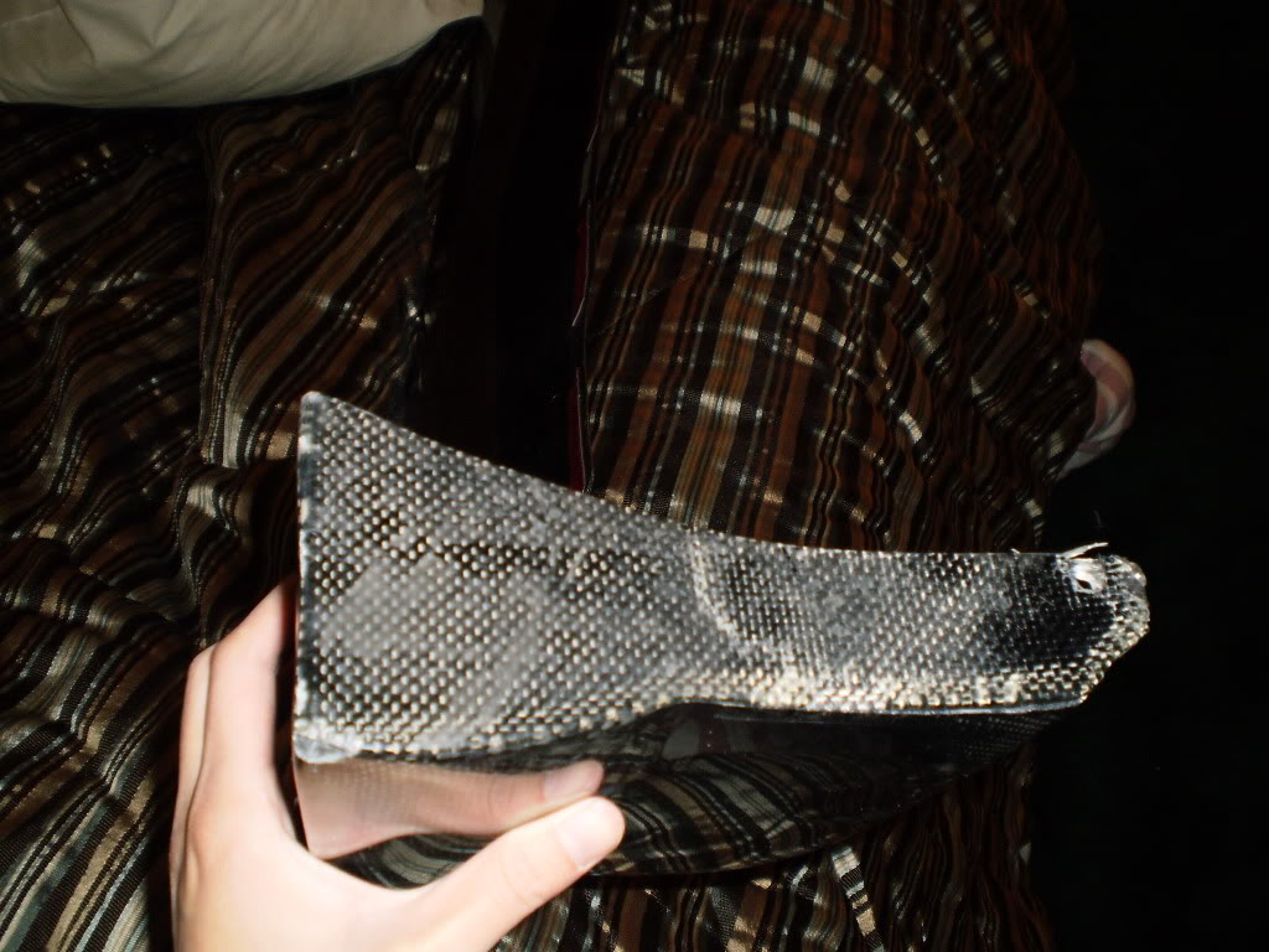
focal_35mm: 42
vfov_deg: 34.3
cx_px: 634
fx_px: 1540
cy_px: 476
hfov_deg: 44.8
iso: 125
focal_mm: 7.4
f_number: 3.5
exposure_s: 1/30
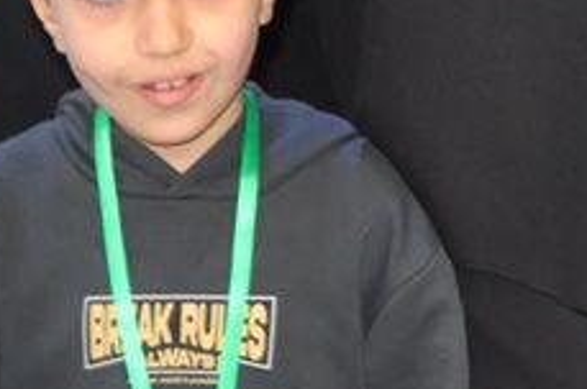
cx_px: 974
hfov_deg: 10.4
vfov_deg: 7.0
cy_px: -456
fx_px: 3061
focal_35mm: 188
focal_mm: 21
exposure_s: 1/60
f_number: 3.8
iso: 800
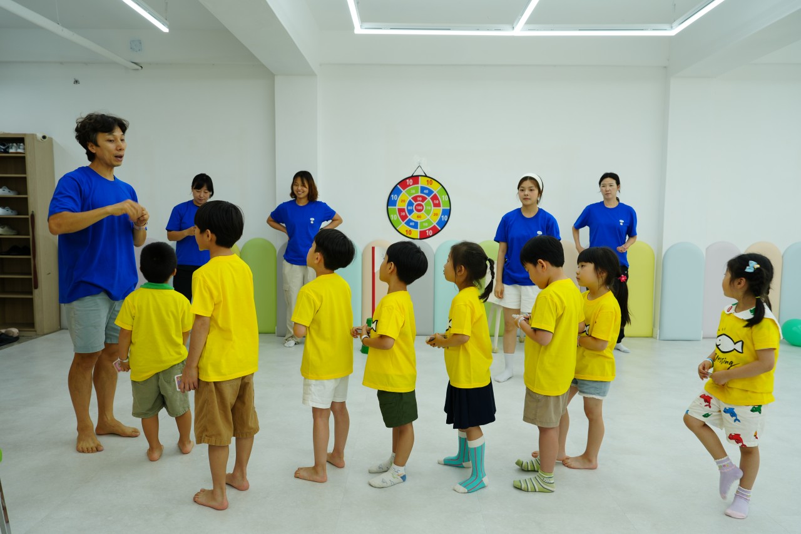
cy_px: 267
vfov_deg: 51.3
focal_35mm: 25
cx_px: 400
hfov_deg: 71.5
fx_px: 556
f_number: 5.6
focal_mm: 25
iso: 100
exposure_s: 1/40
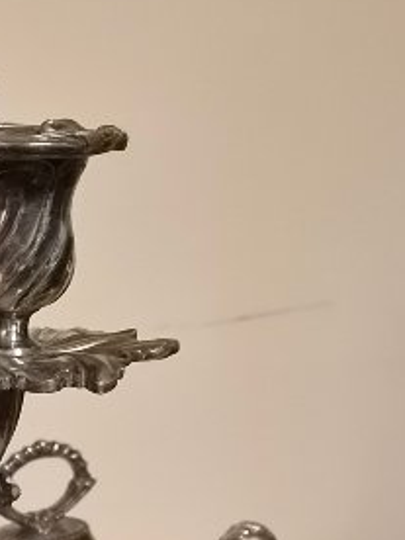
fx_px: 1560
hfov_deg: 14.1
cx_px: -145
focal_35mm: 100
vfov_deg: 18.6
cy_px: 644
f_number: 1.8
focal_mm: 5.4
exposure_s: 1/100
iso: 1250
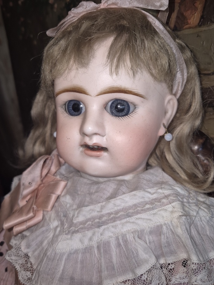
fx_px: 231
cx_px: 100
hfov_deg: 49.7
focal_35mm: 28
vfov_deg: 63.4
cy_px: 131
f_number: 1.8
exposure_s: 1/50
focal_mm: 5.4
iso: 50
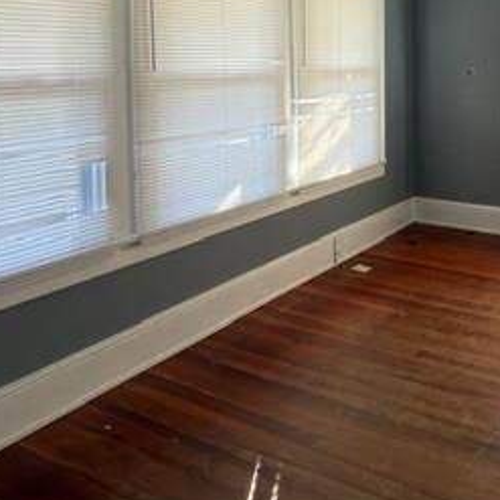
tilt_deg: -2.3
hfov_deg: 43.4
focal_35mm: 32
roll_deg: -0.4
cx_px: 506
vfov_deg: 47.3
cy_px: 75
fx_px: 523
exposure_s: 1/30
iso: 80
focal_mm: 2.22
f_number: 2.2
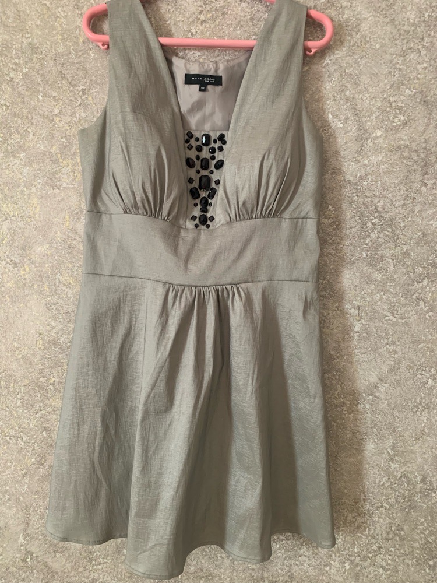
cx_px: 218
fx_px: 438
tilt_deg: -4.1
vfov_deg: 67.3
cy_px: 292
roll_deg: -1.8
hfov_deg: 53.1
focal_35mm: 26
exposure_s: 1/60
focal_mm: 4.25
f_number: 1.8
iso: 250
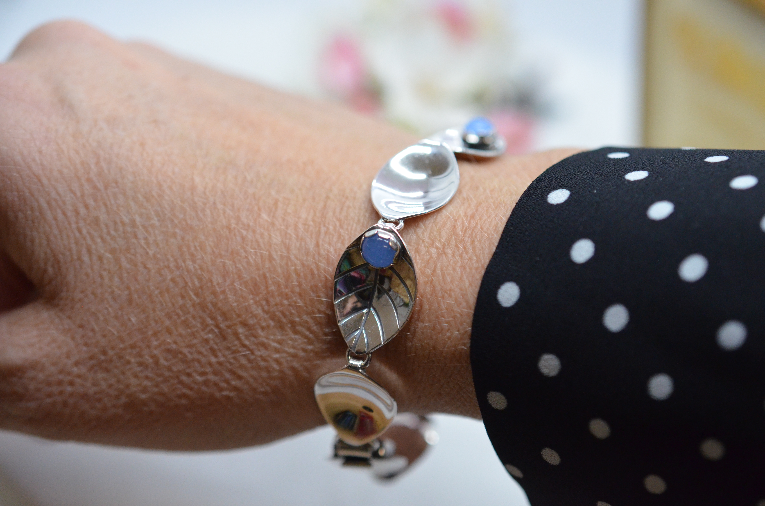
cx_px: 382
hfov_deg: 33.5
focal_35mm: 60
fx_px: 1272
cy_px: 253
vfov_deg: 22.5
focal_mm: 40
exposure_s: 1/1600
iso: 2500
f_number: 4
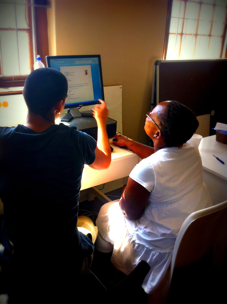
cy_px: 152
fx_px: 307
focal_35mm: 35
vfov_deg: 52.7
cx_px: 114
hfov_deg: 40.6
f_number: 2.8
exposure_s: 1/55
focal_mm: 3.85
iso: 80
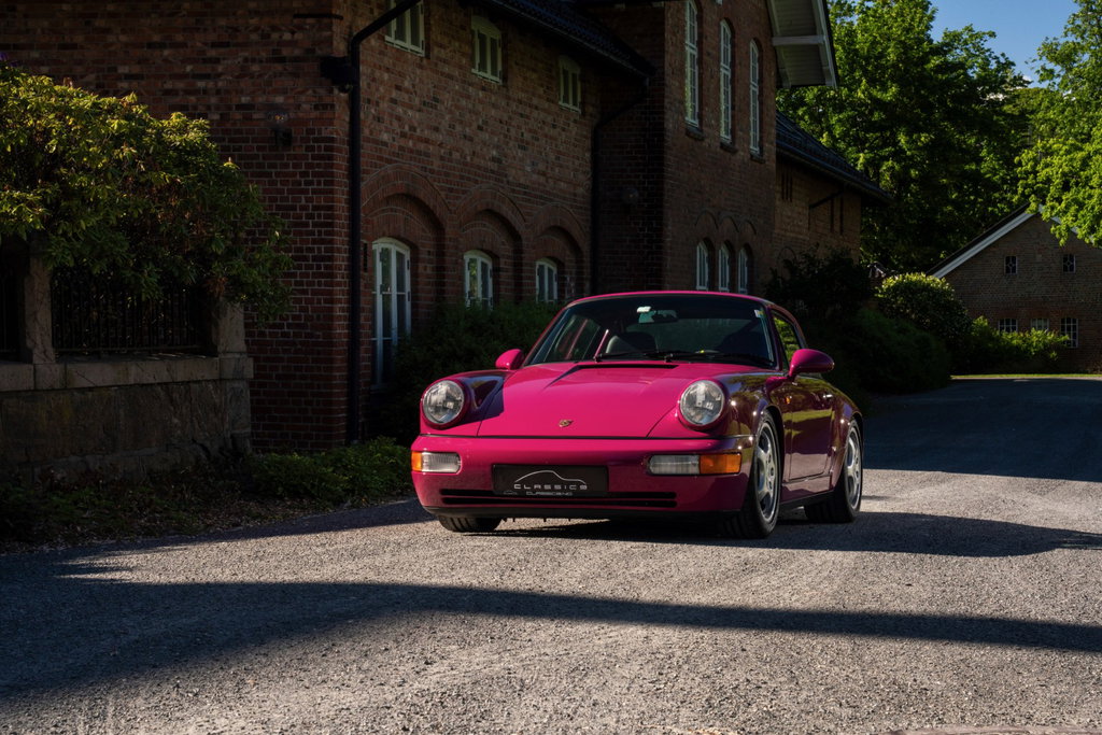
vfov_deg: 19.5
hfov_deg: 28.8
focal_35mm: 70
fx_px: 2143
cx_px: 551
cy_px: 368
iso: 500
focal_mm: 70
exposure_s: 1/100
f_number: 20
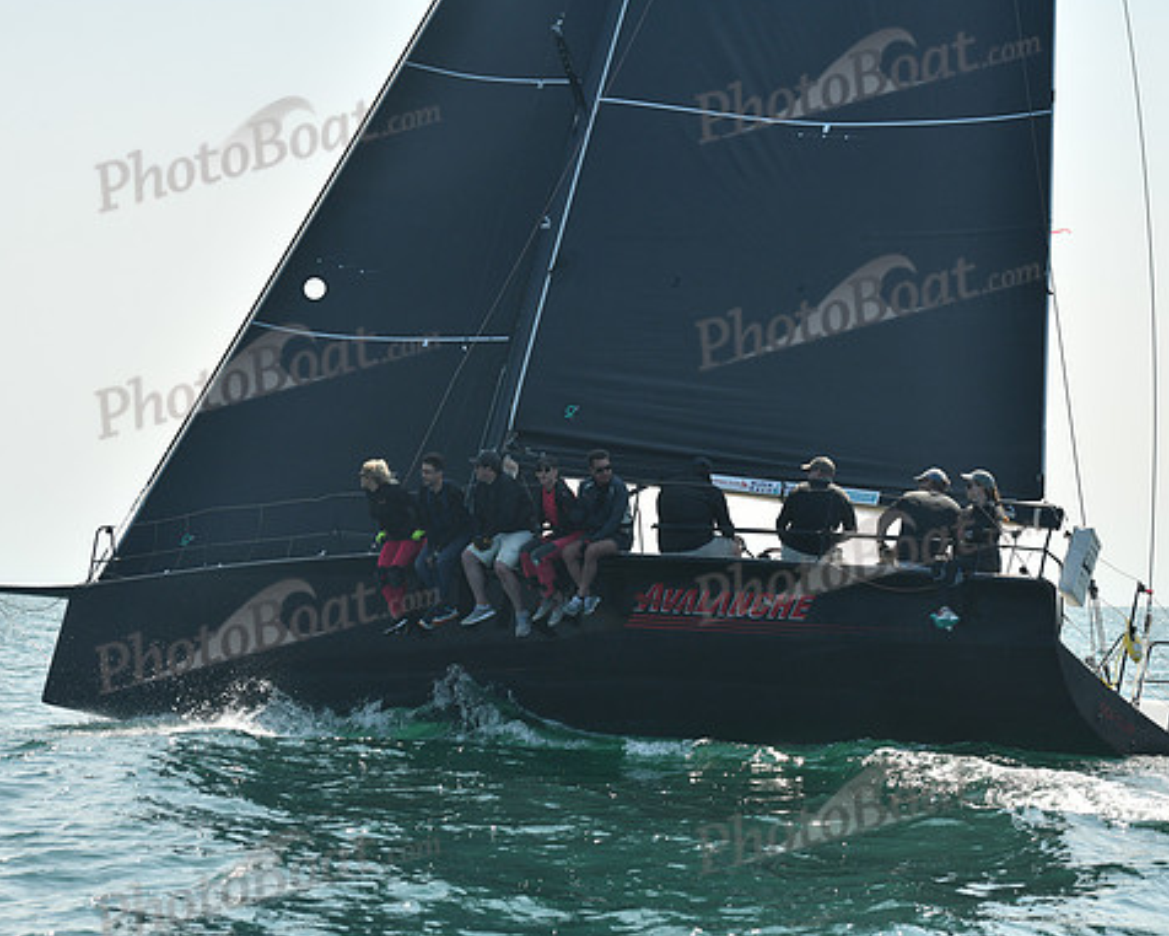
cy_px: 468
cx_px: 570
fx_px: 2768
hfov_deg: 23.8
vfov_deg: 19.2
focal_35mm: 80
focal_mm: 70
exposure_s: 1/640
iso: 320
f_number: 5.6
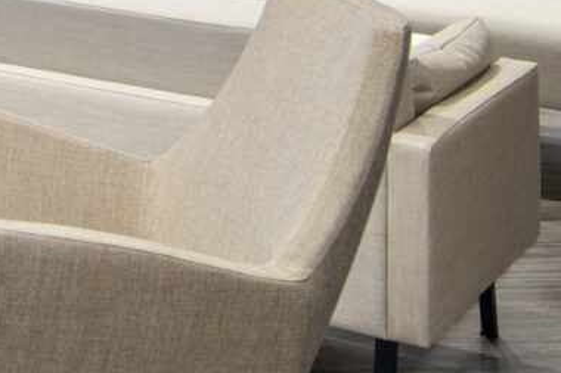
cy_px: -362
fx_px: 1994
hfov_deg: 13.1
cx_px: -667
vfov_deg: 10.0
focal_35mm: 128
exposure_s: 1/2
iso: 160
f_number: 10
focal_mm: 19
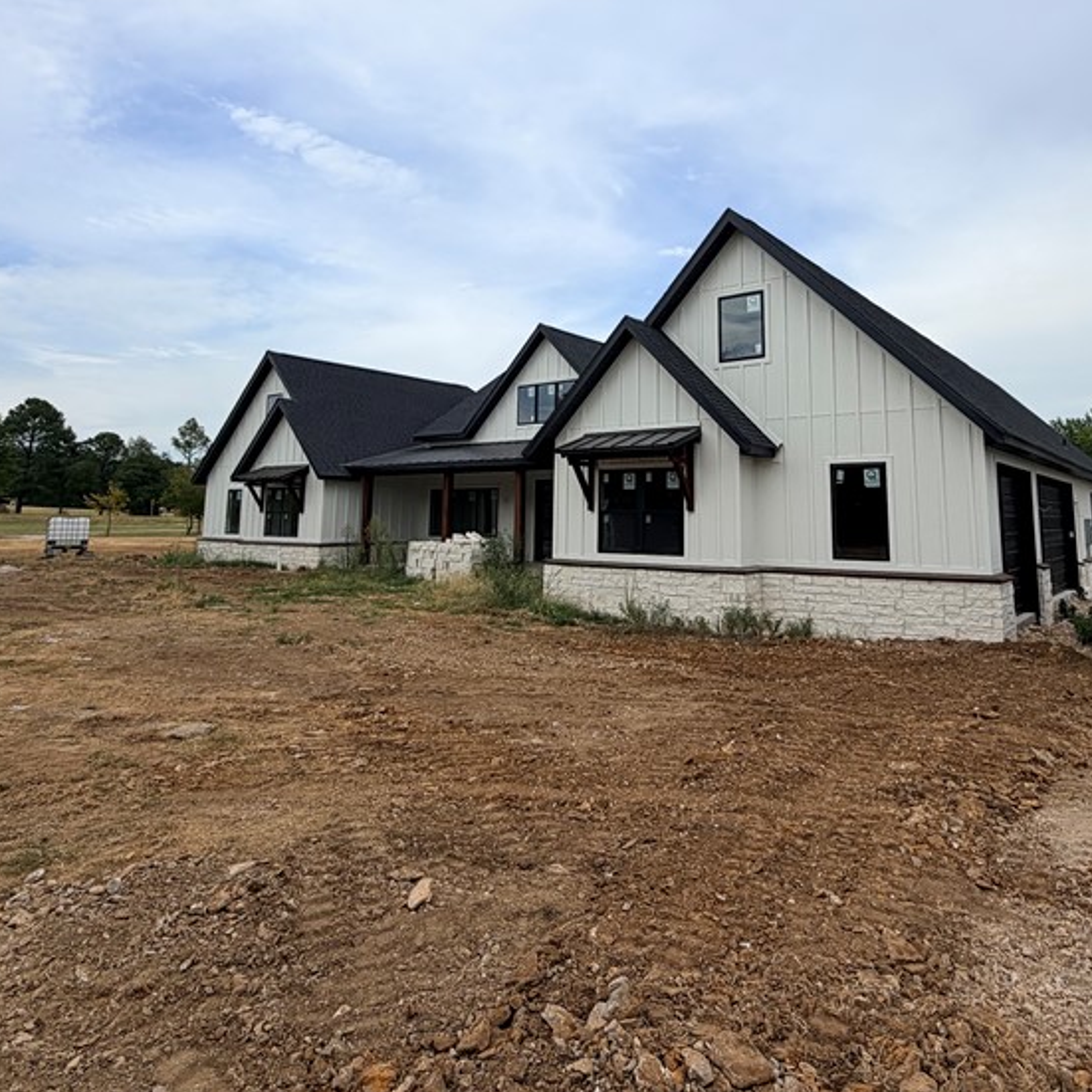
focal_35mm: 23
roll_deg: +0.1
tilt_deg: +8.4
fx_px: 821
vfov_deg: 66.0
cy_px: 394
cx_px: 624
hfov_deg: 66.9
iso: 20
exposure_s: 1/830
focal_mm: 2.22
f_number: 2.2
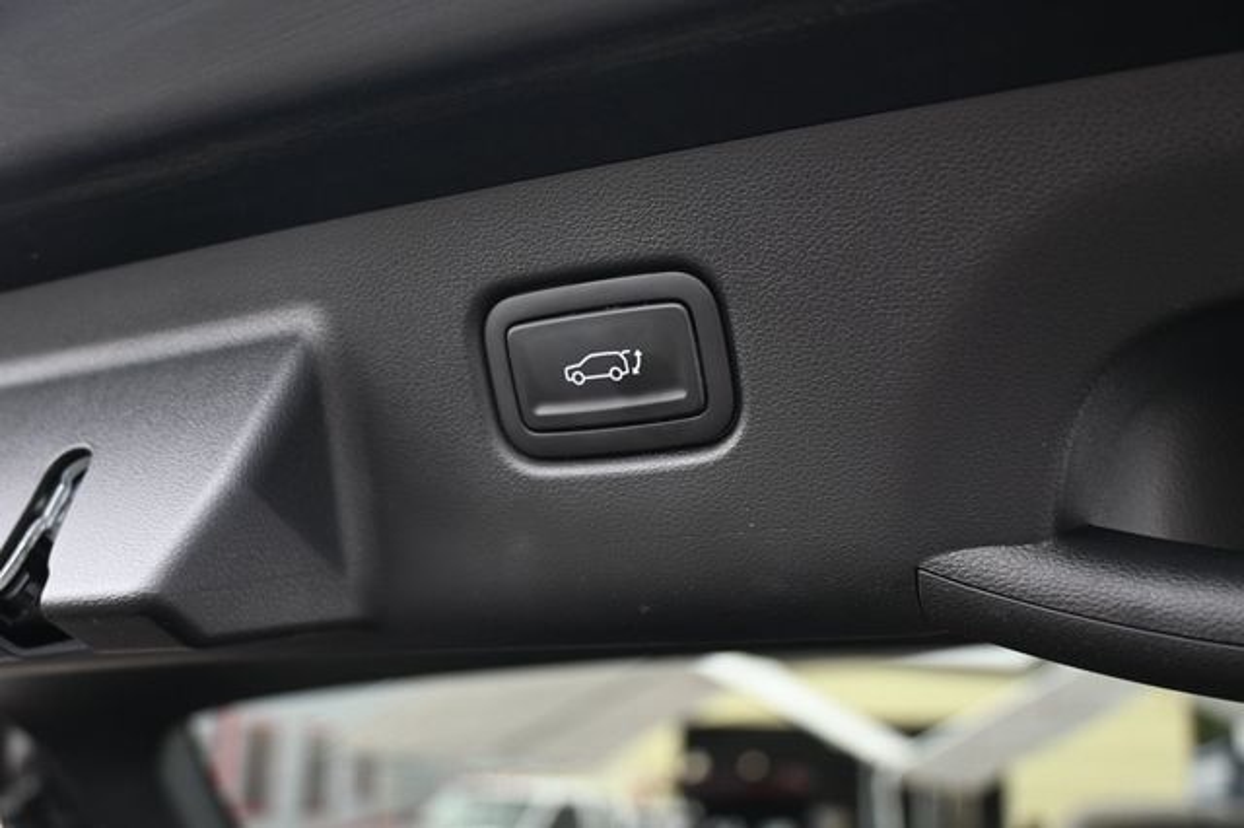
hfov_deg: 49.6
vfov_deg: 34.2
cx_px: 622
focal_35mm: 39
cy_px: 414
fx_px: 1347
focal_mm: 26
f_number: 4.5
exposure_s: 1/160
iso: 400
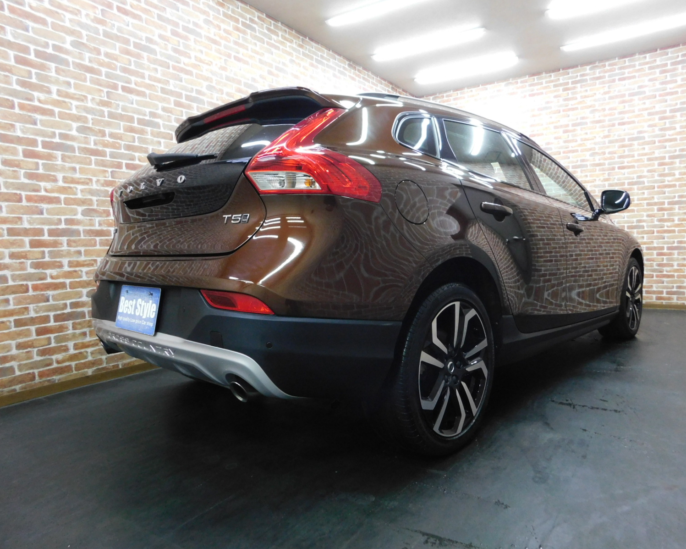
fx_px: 487
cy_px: 274
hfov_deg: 70.3
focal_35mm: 24
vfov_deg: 58.8
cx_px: 357
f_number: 3
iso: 400
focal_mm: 4
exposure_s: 1/30
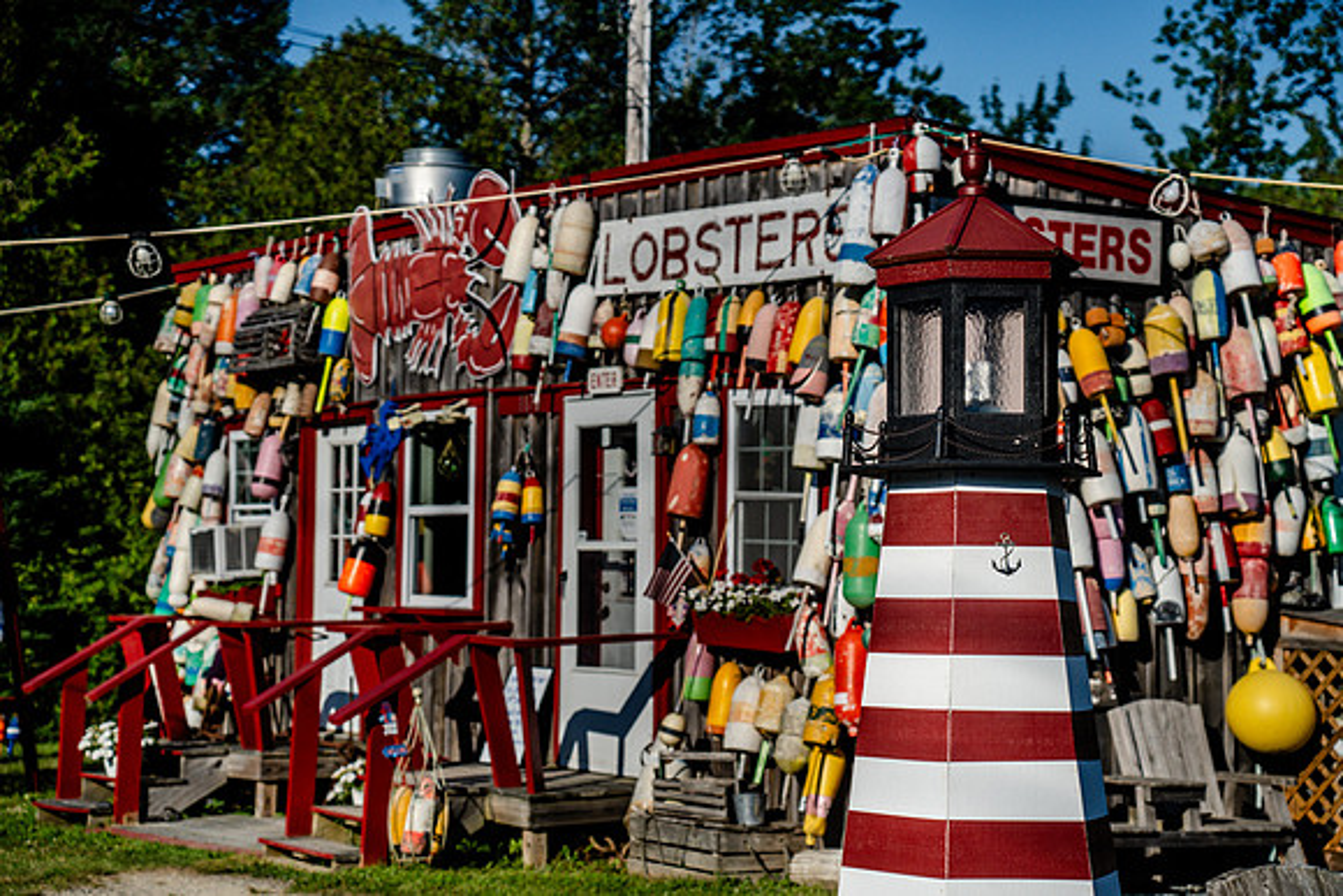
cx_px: 672
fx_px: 2612
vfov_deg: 19.5
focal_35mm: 70
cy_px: 448
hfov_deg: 28.8
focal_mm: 70
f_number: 4
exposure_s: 1/4000
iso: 250
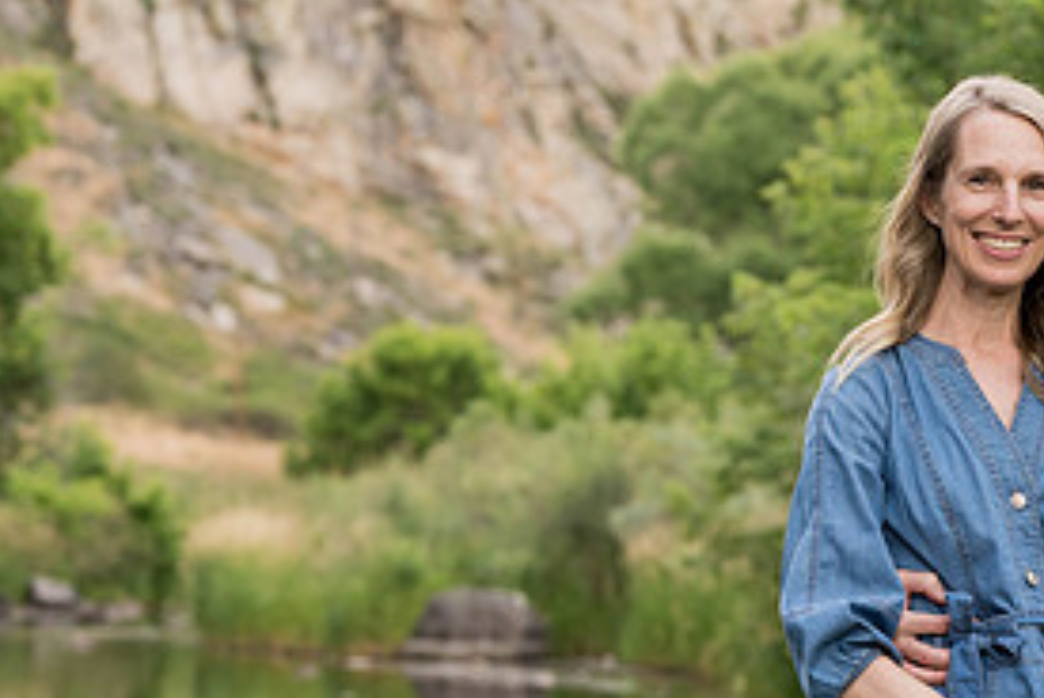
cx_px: 573
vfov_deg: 7.9
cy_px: 506
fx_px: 5080
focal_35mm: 175
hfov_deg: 11.7
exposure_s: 1/160
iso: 800
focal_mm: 83
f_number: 4.5
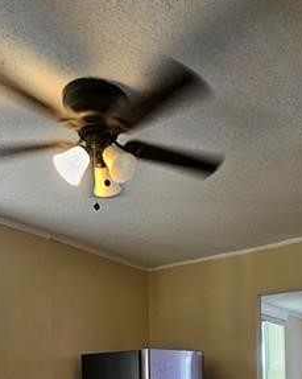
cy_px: 392
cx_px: 204
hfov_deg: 42.6
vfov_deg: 43.8
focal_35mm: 34
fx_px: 380
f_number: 2.2
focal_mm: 2.2
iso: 160
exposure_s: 1/60
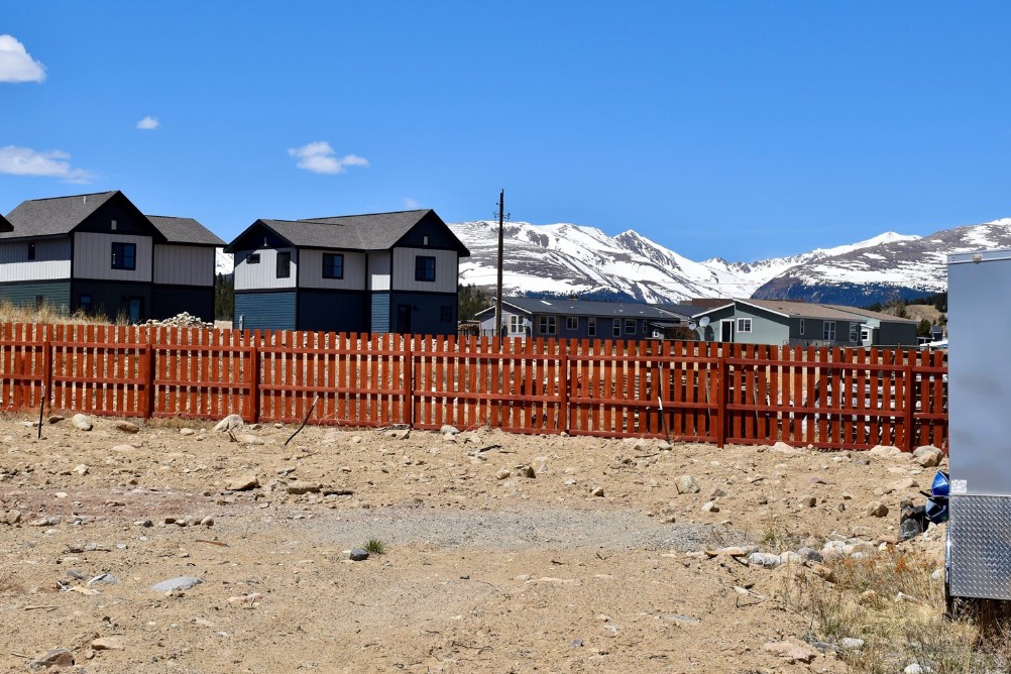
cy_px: 297
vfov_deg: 17.6
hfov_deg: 26.1
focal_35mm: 78
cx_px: 461
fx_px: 2178
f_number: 11
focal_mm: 45
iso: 200
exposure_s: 1/500
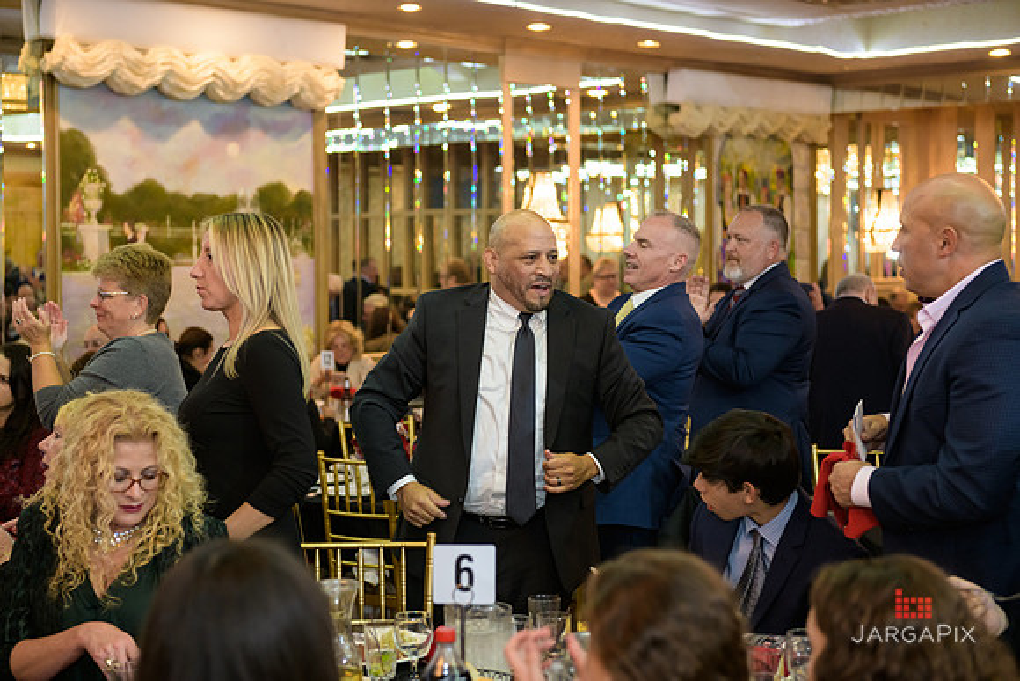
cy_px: 340
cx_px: 510
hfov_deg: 32.4
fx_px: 1757
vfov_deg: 21.9
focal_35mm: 62
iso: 1000
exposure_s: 1/125
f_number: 3.2
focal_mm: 62
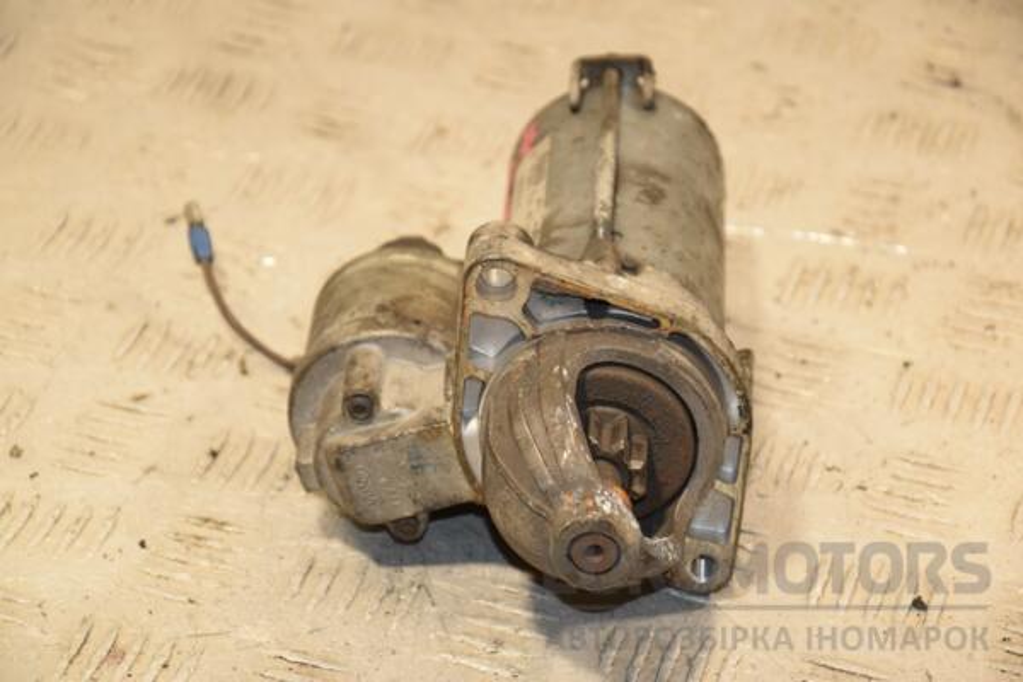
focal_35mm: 135
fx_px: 3836
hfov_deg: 15.2
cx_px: 512
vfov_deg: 10.2
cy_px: 341
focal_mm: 90
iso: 800
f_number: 6.3
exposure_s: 1/200
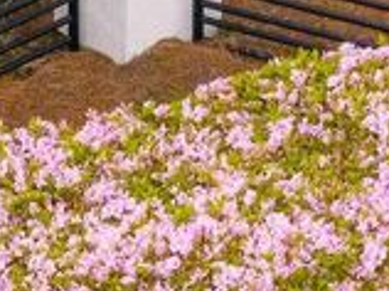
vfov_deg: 1.4
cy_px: 692
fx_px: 12096
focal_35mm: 1078
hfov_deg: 1.8
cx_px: 327
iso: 100
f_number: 3.4
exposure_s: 1/80
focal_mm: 30.71
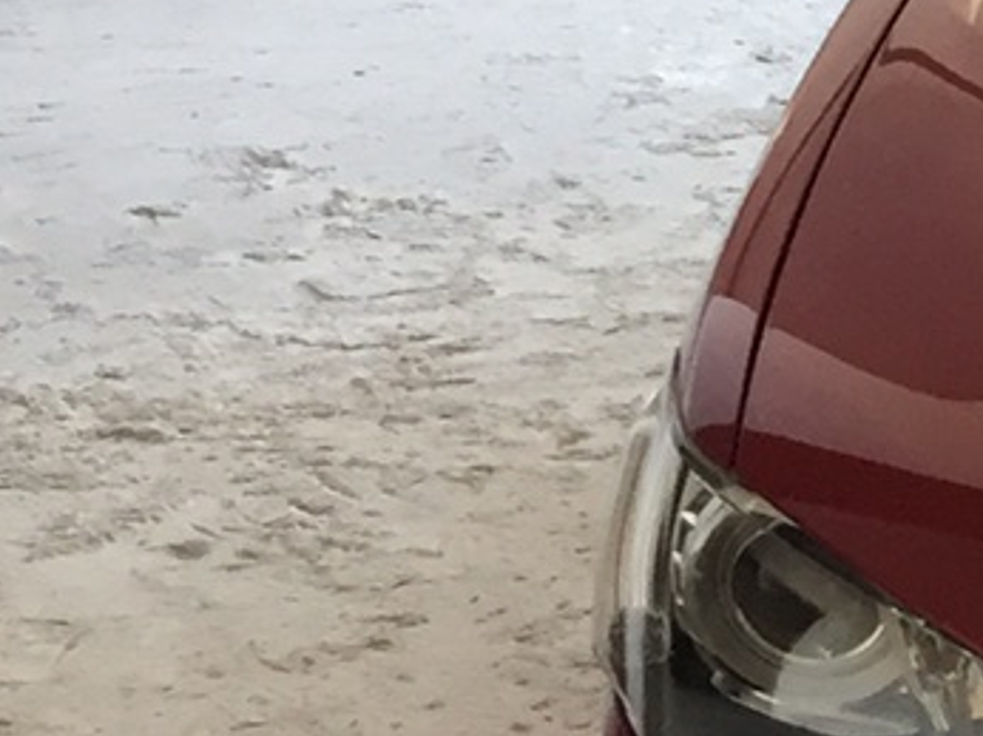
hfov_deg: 10.3
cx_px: 2500
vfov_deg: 9.2
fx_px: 4569
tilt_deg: -20.9
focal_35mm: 161
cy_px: 583
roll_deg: -2.3
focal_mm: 4.15
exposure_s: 1/33
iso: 40
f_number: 2.2
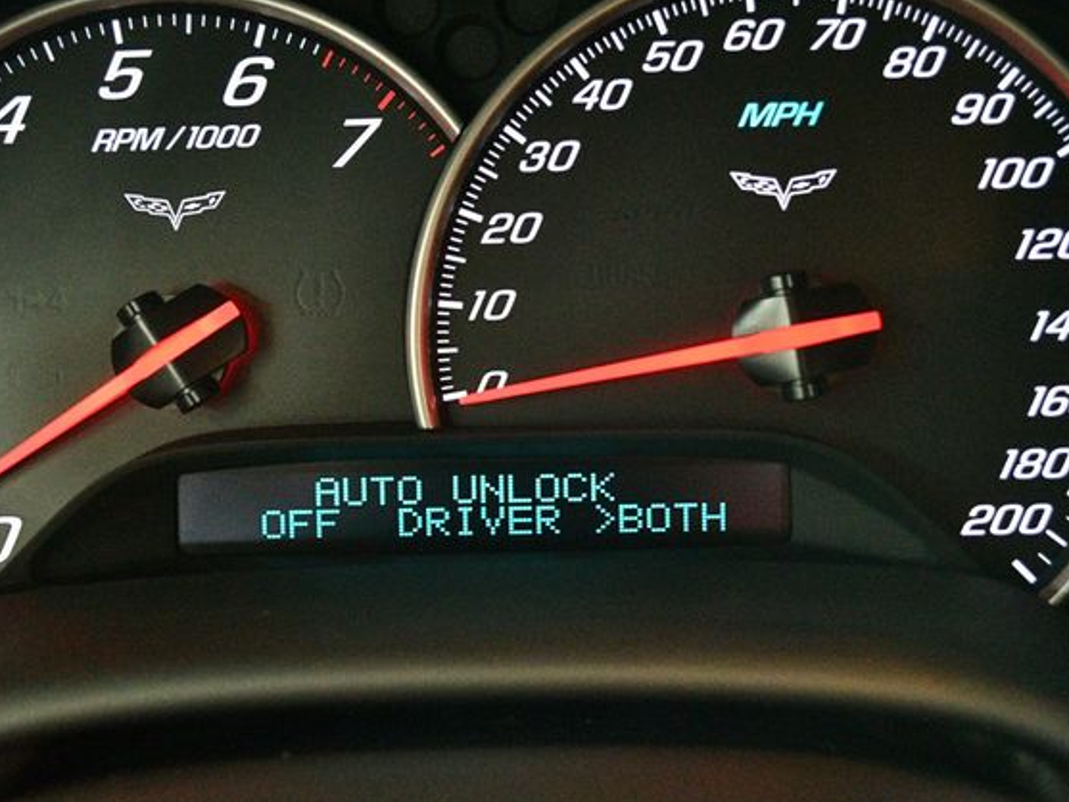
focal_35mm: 53
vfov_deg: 27.5
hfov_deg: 36.1
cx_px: 484
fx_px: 1637
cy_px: 405
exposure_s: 1/60
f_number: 4.8
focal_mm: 32
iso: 12800
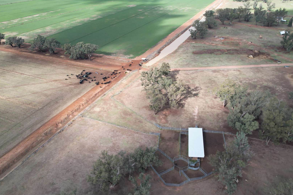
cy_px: 88
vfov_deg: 49.5
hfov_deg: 69.4
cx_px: 154
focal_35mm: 26
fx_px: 212
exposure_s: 1/725
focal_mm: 8.38
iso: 100
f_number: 2.8
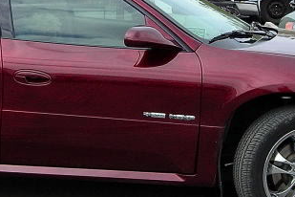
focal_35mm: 131
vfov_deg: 10.4
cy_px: 50
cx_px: 87
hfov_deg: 15.6
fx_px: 1073
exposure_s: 1/451
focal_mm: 6.3
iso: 50
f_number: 3.2
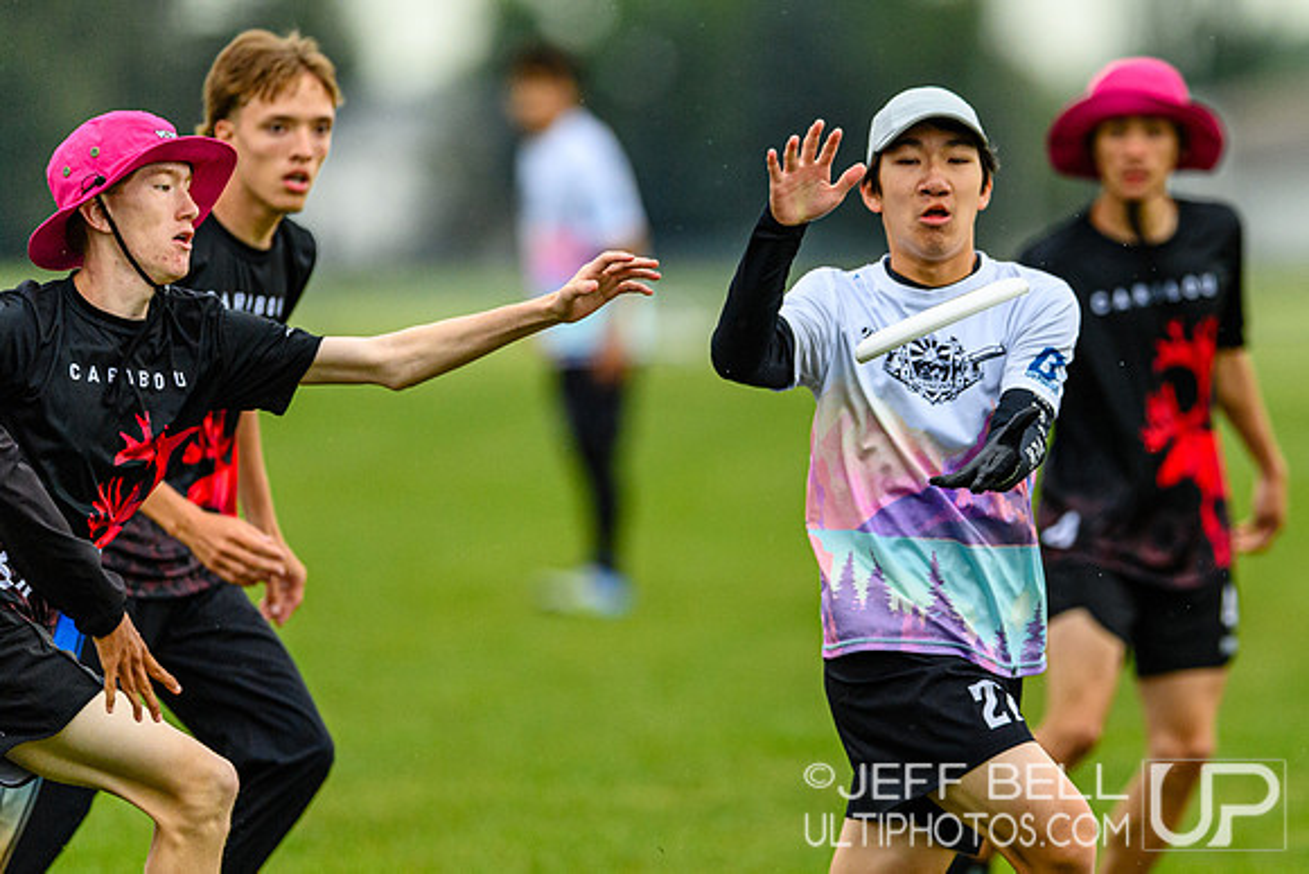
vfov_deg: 2.2
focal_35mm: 615
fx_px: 22376
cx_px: 962
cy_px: 556
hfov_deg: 3.4
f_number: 3.2
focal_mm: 400
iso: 800
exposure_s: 1/1250
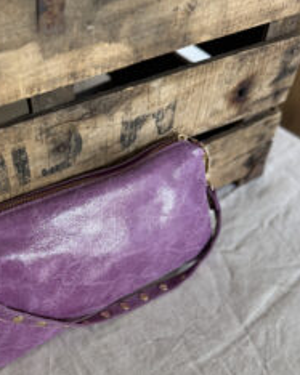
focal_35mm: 40
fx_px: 444
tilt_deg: -48.6
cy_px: 229
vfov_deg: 45.5
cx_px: 91
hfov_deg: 36.8
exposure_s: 1/50
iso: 200
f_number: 1.78
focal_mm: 6.76
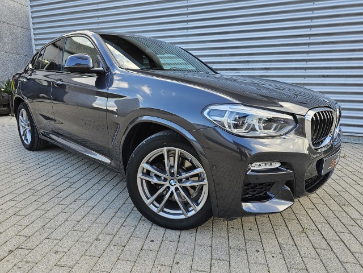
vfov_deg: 58.9
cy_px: 136
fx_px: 241
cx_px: 182
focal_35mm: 23
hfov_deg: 73.9
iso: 40
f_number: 1.7
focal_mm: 6.3
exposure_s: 1/190
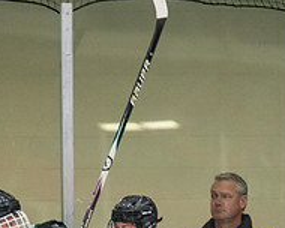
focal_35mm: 660
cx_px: 101
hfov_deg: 2.9
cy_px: 406
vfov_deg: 2.3
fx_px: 5567
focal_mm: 155
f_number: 3.2
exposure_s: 1/640
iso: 2000
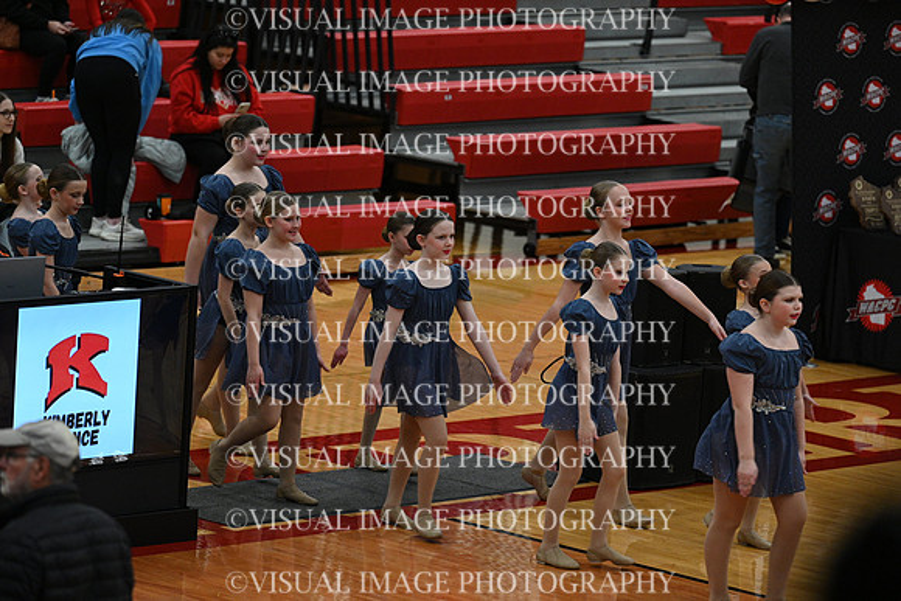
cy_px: 300
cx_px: 450
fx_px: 5006
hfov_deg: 10.3
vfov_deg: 6.9
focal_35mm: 200
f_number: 4
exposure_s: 1/400
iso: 4000
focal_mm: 200
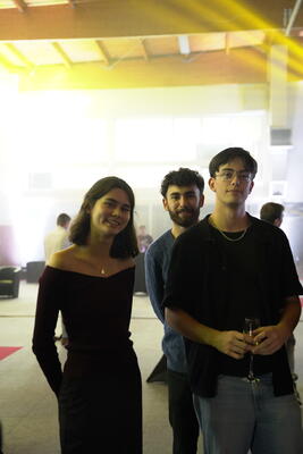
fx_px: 576
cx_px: 152
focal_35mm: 46
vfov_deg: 43.0
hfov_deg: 29.5
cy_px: 227
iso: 6400
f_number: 2.8
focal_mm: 45.7
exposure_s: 1/50
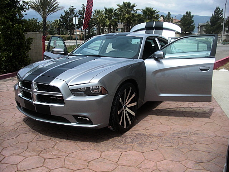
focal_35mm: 36
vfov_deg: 39.7
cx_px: 114
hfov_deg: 51.4
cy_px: 86
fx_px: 238
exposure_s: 1/800
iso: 50
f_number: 2.8
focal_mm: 6.3
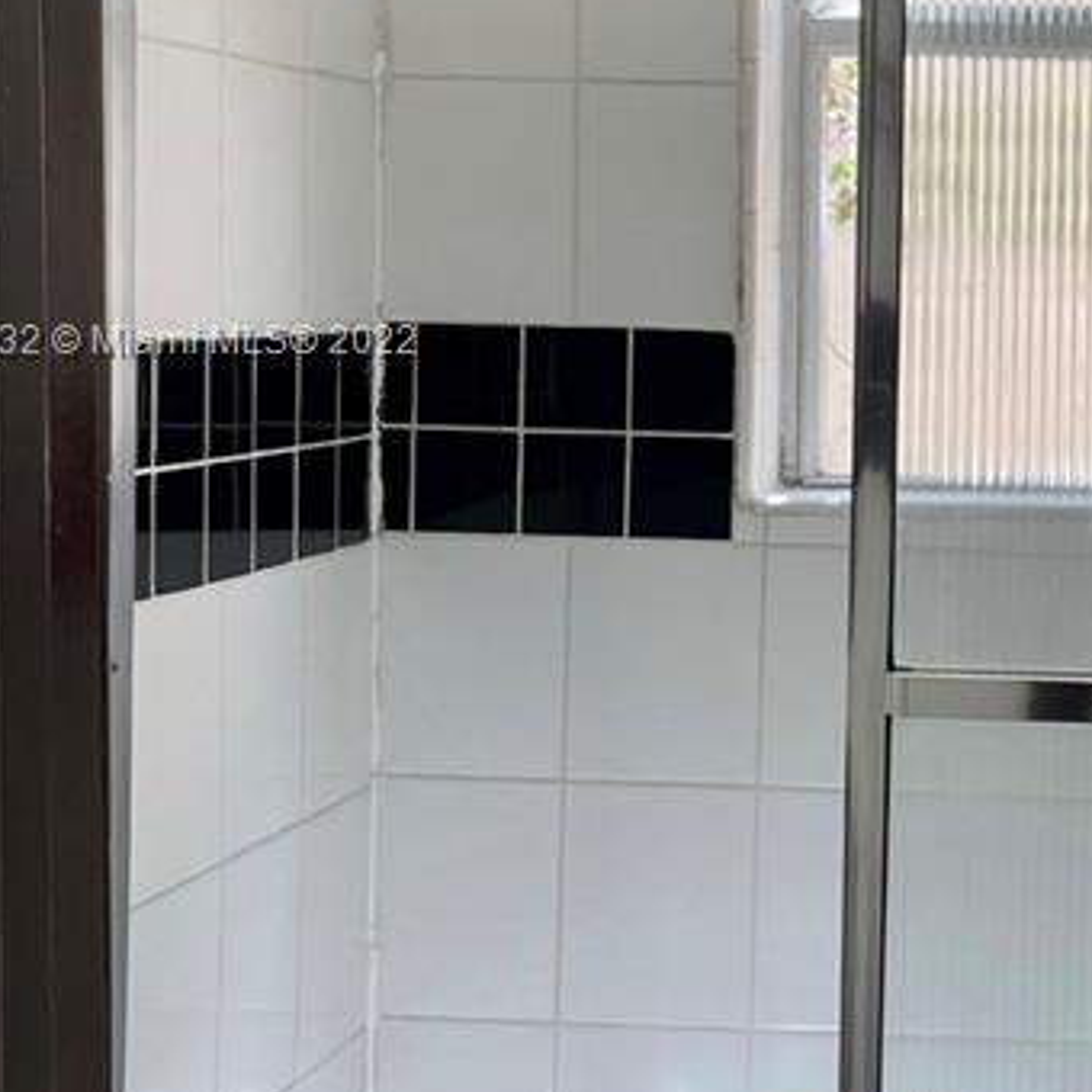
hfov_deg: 20.2
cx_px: 1275
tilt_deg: -1.8
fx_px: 2891
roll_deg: -0.3
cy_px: 344
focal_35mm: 81
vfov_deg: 21.3
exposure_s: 1/156
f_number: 1.6
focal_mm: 4.2
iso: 32
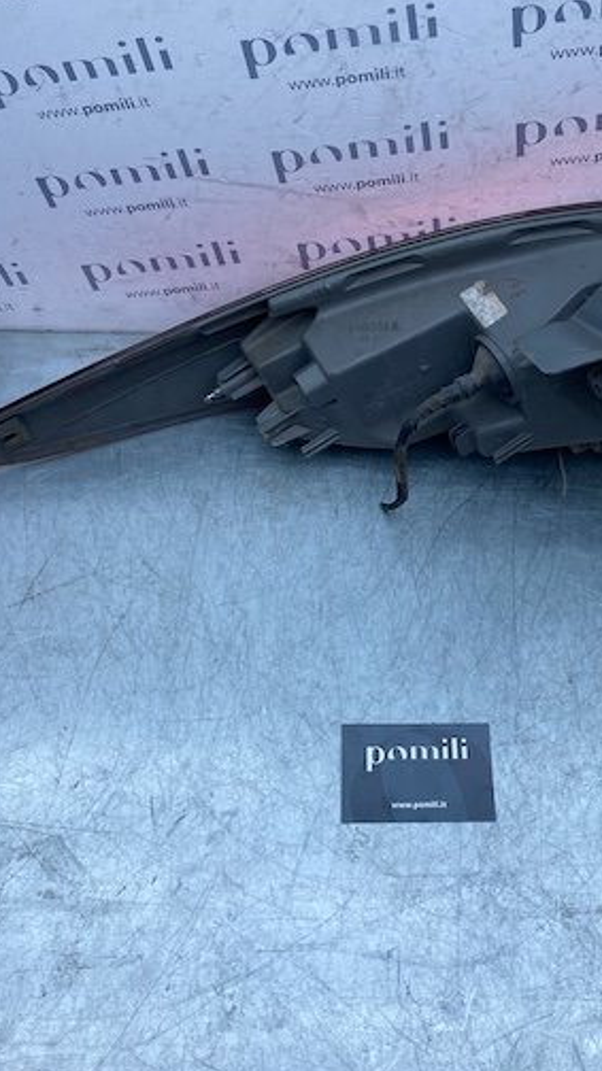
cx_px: 398
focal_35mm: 36
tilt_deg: -55.2
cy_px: 453
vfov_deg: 55.1
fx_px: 1023
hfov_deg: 32.5
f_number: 1.8
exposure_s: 1/1157
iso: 32
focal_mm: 4.25
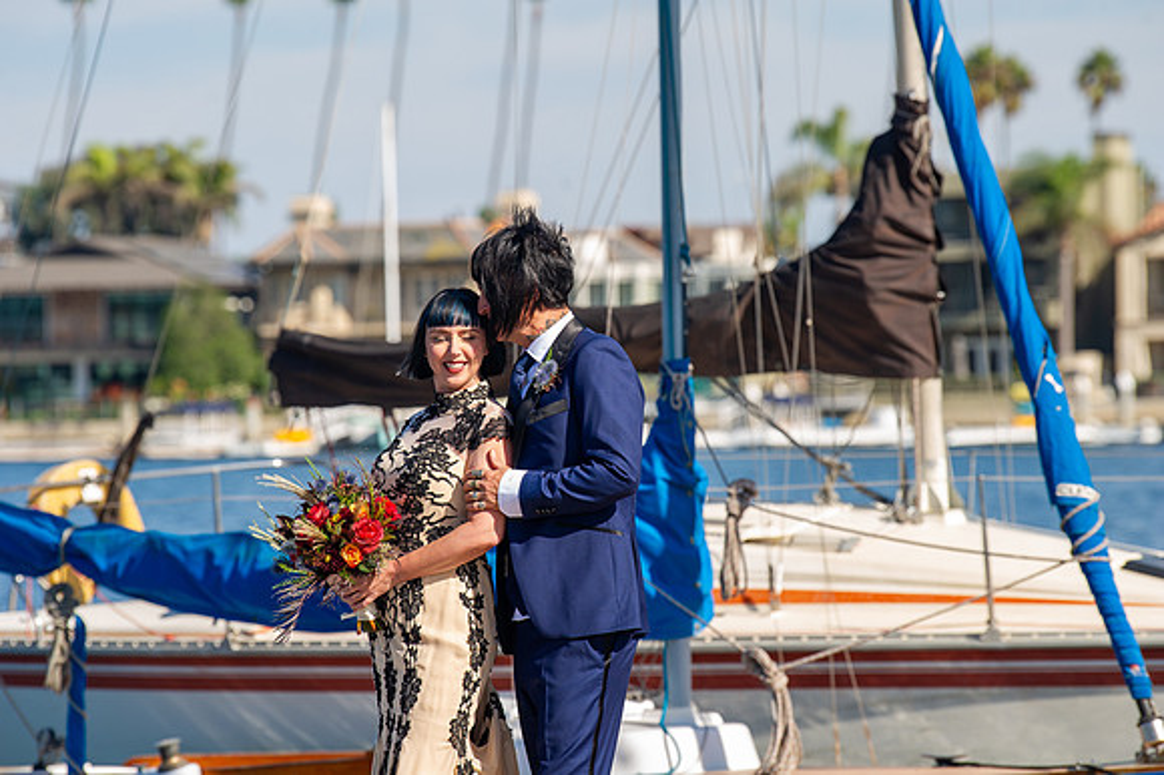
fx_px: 6463
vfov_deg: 6.9
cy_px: 388
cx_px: 582
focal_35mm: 200
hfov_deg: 10.3
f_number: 5.6
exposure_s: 1/200
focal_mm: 200
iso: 200
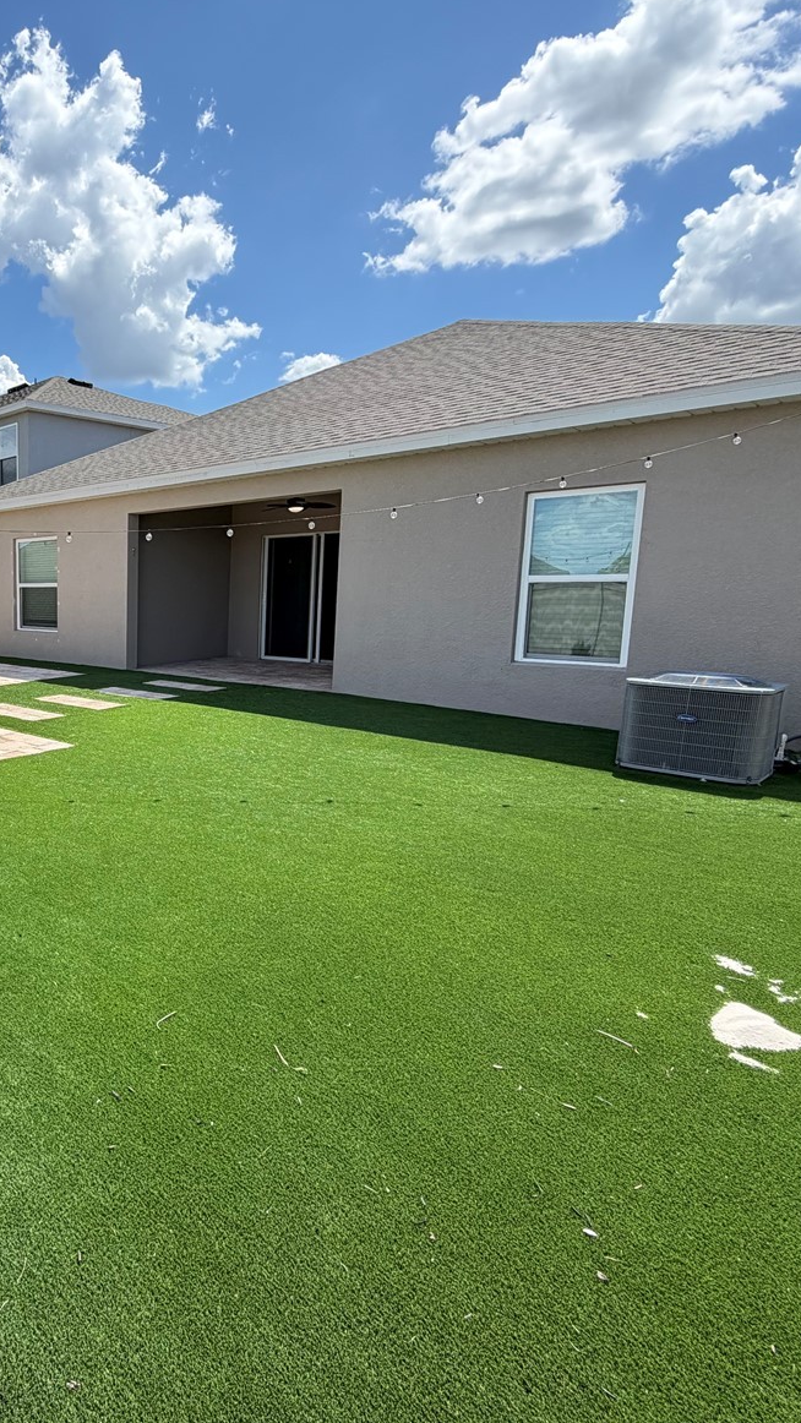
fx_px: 793
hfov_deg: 47.1
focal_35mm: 21
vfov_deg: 83.8
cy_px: 709
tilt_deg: -9.2
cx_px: 50
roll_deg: +0.5
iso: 32
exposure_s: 1/770
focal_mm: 2.22
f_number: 2.2
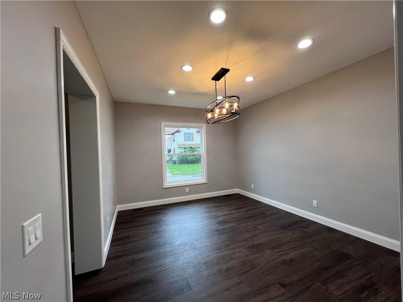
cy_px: 151
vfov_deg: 89.9
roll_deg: +2.0
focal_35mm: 13
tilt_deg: -0.5
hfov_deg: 106.2
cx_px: 202
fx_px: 151
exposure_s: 1/120
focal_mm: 1.57
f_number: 1.8
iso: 160
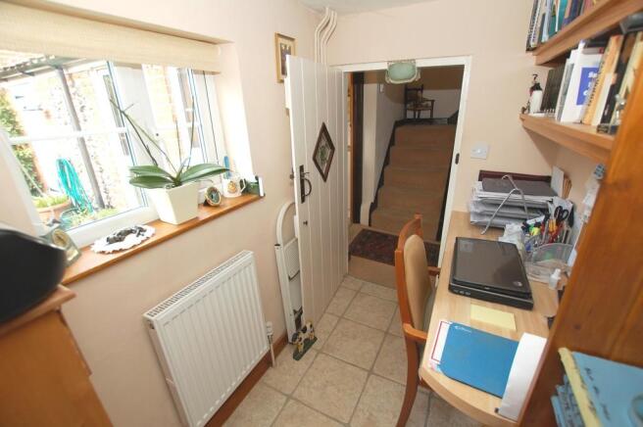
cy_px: 214
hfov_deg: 100.4
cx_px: 322
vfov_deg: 77.2
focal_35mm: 15
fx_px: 268
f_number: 4.5
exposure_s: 1/60
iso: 400
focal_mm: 10
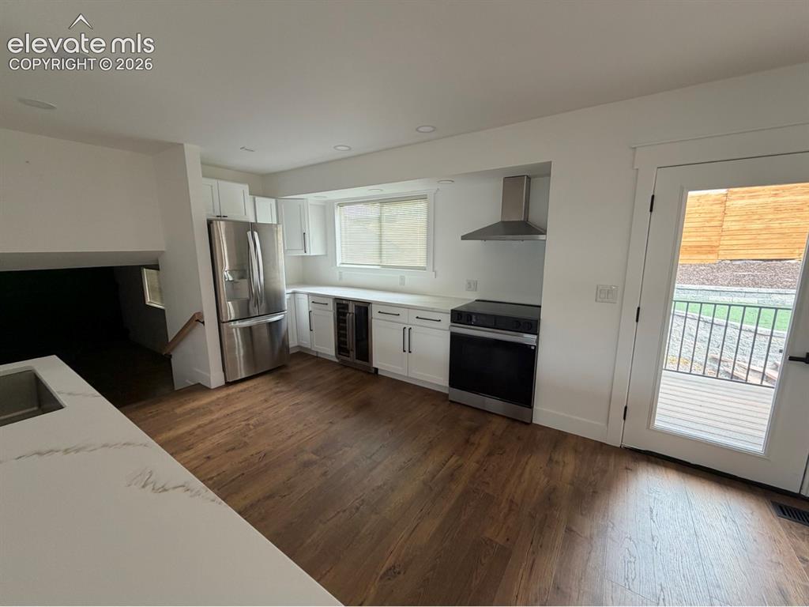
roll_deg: -0.5
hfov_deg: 102.1
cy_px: 304
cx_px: 404
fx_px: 327
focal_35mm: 14
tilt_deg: -11.1
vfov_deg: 85.7
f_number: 2.2
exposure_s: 1/121
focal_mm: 2.22
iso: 160
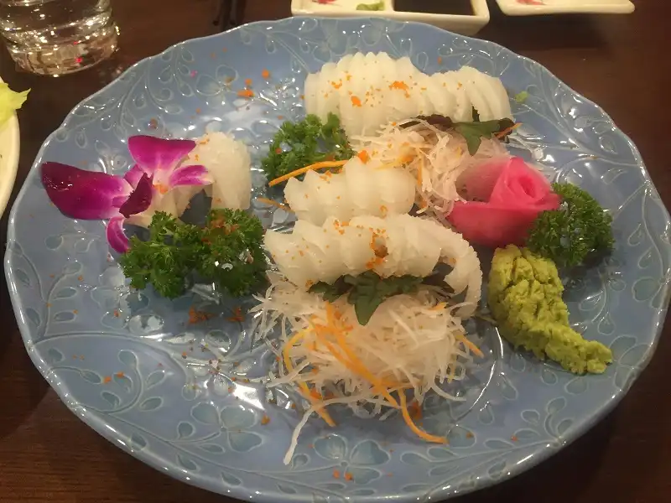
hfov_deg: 61.7
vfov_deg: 48.2
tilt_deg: -51.6
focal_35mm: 29
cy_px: 252
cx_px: 336
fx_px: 562
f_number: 2.2
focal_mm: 4.15
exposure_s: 1/33
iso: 200
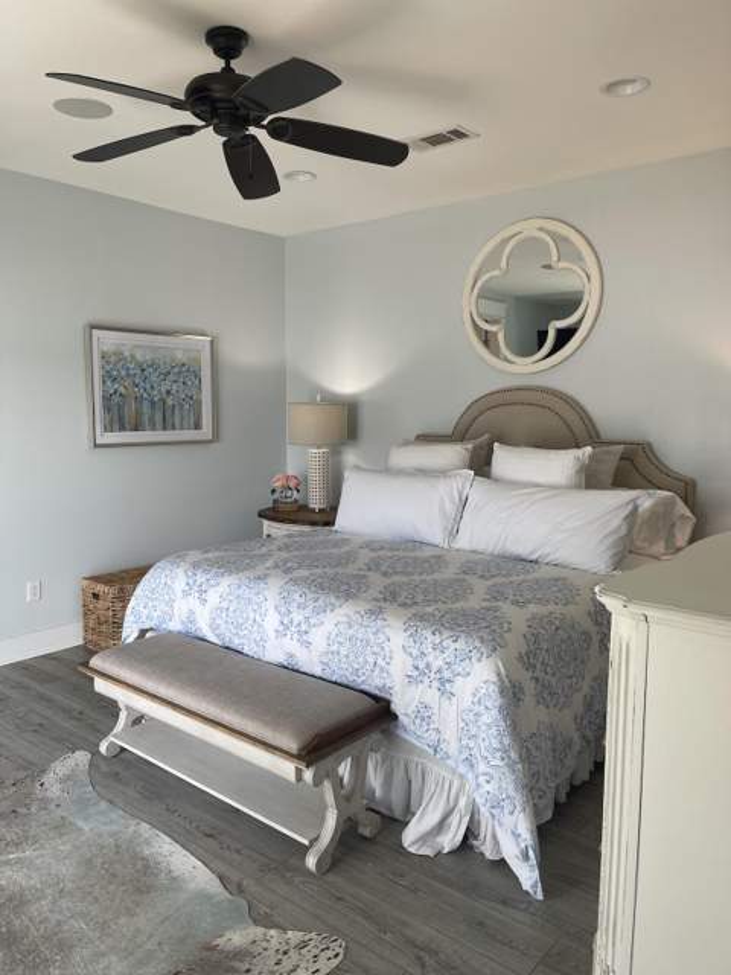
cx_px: 366
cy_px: 488
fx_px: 732
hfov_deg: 53.1
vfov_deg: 67.3
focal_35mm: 26
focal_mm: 5.1
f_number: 1.6
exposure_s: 1/120
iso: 40
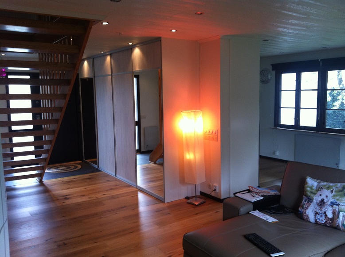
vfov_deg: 40.6
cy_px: 128
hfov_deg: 52.7
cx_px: 172
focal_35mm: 35
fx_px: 348
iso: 80
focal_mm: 3.85
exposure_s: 1/17
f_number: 2.8
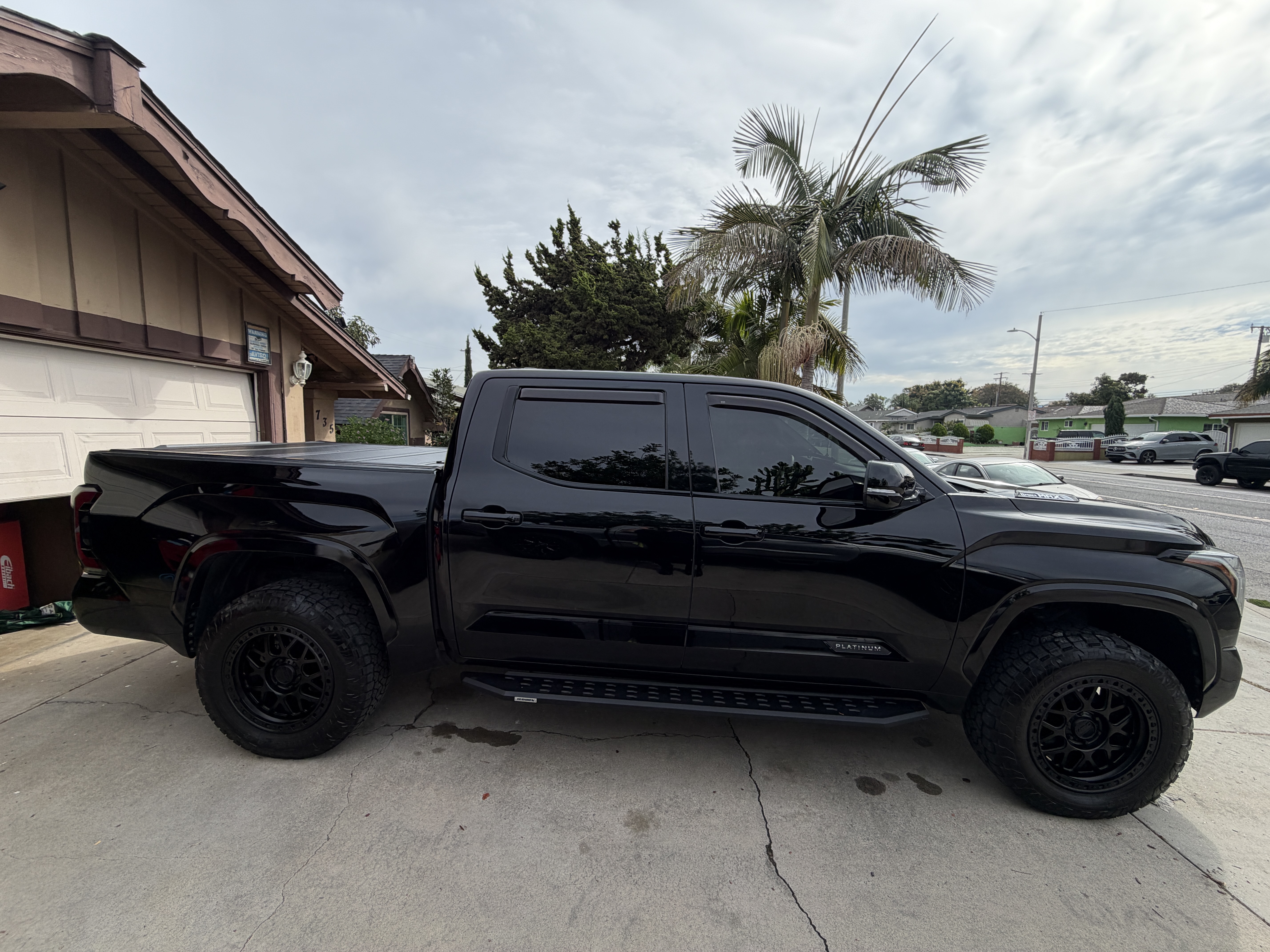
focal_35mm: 14
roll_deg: -0.3
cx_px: 635
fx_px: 514
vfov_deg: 85.7
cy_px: 476
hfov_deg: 102.1
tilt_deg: -5.0
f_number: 2.2
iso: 25
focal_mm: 2.22
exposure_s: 1/914
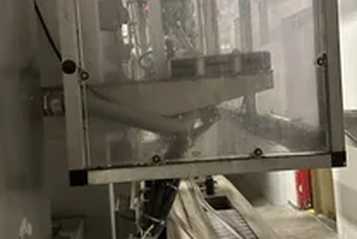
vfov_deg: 28.1
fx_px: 476
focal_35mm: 48
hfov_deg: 41.1
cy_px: 96
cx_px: 189
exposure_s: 1/60
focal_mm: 6.86
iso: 800
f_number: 1.78
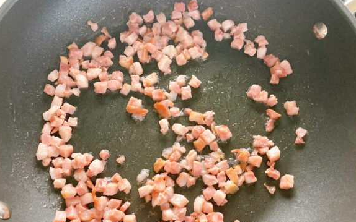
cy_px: 133
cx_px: 178
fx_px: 301
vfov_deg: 40.4
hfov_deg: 61.2
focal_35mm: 31
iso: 250
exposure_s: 1/50
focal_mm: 3.99
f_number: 1.8
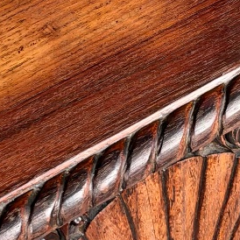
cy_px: -89
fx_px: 1459
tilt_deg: -47.6
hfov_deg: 9.4
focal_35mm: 186
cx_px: 102
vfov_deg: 9.2
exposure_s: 1/60
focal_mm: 6.93
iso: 250
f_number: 1.8
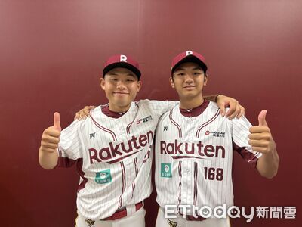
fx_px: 209
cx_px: 151
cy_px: 114
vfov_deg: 56.8
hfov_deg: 71.6
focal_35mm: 24
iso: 400
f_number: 1.78
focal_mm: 6.76
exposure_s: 1/60
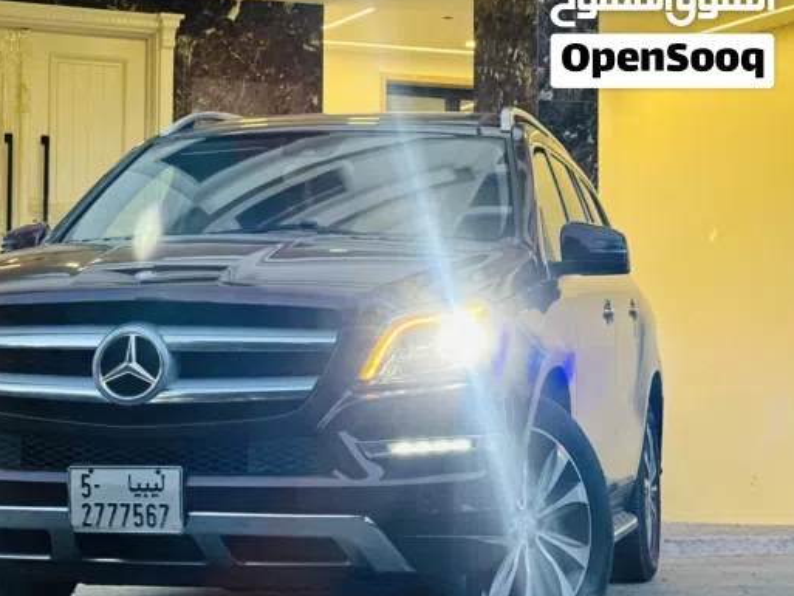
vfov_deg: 15.4
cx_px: 317
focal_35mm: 96
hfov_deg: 20.4
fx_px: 2203
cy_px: 311
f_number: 2.8
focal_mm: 9
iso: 160
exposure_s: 1/63
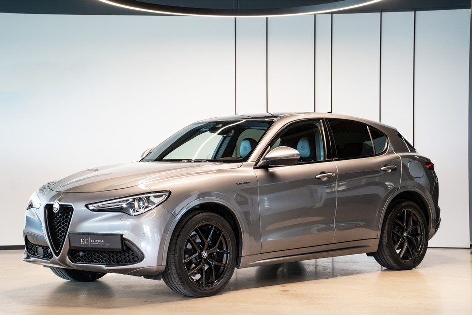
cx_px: 236
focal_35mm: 75
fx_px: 983
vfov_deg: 18.2
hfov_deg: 27.0
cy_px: 158
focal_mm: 75
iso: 1000
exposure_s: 1/100
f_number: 2.8
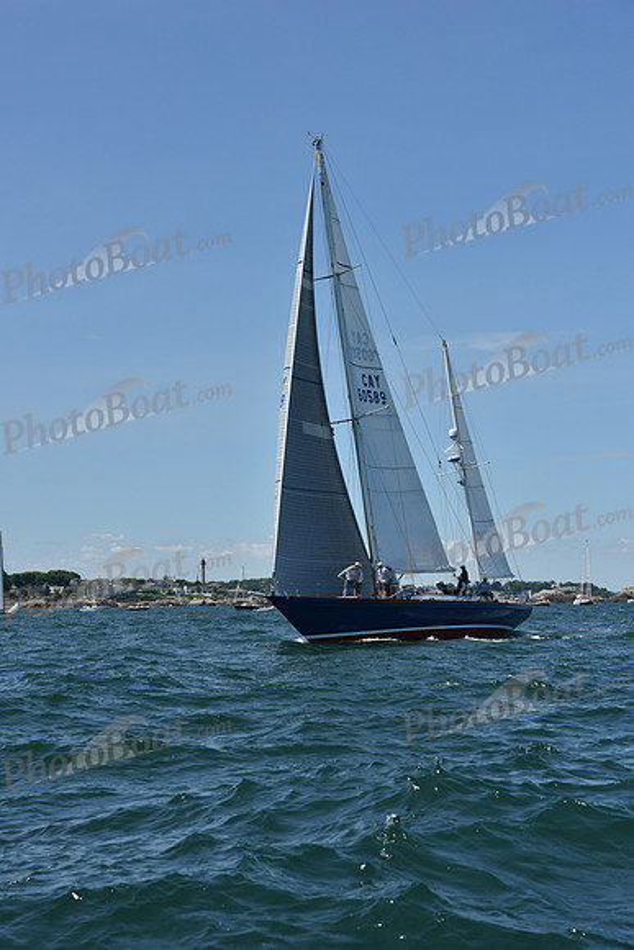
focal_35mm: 70
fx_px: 1848
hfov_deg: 19.5
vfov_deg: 28.8
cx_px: 317
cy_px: 475
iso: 250
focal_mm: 70
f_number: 9
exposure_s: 1/1000
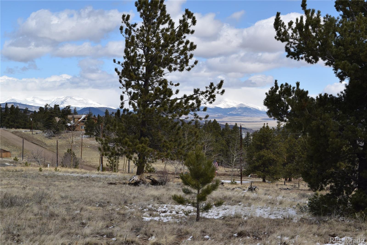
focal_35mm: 82
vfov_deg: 16.5
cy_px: 122
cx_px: 184
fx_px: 841
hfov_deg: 24.6
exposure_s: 1/640
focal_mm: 55
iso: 200
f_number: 10
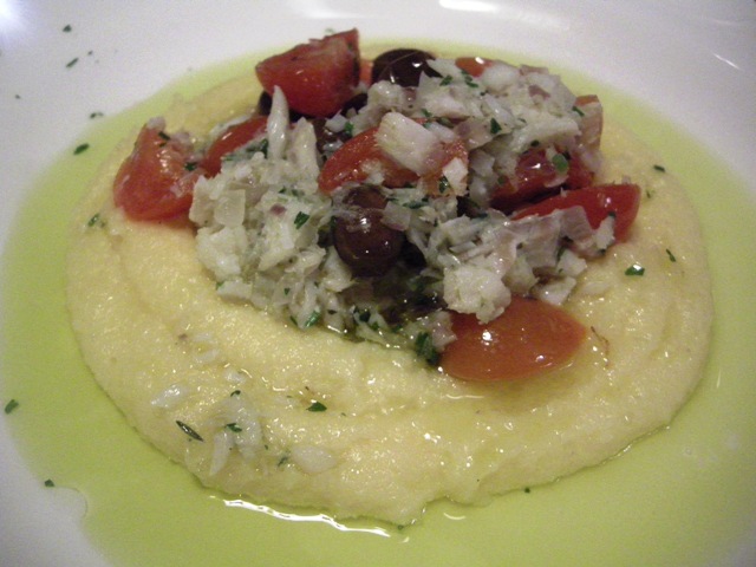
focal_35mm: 36
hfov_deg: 51.4
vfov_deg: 39.7
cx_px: 378
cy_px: 284
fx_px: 786
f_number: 2.7
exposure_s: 1/43.5
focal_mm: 7.5
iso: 1600
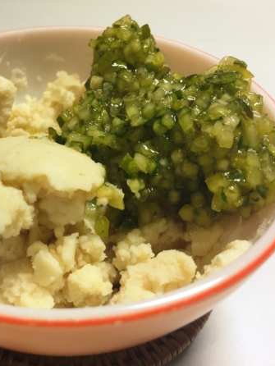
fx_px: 413
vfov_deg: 47.8
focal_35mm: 39
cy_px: 184
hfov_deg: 36.0
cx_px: 69
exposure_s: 1/50
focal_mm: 4.15
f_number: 2.2
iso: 40
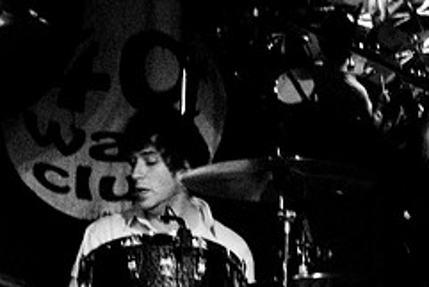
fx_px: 1505
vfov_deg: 10.9
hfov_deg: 15.9
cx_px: 438
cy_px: 184
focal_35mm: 126
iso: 800
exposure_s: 1/20
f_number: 2.8
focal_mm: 35
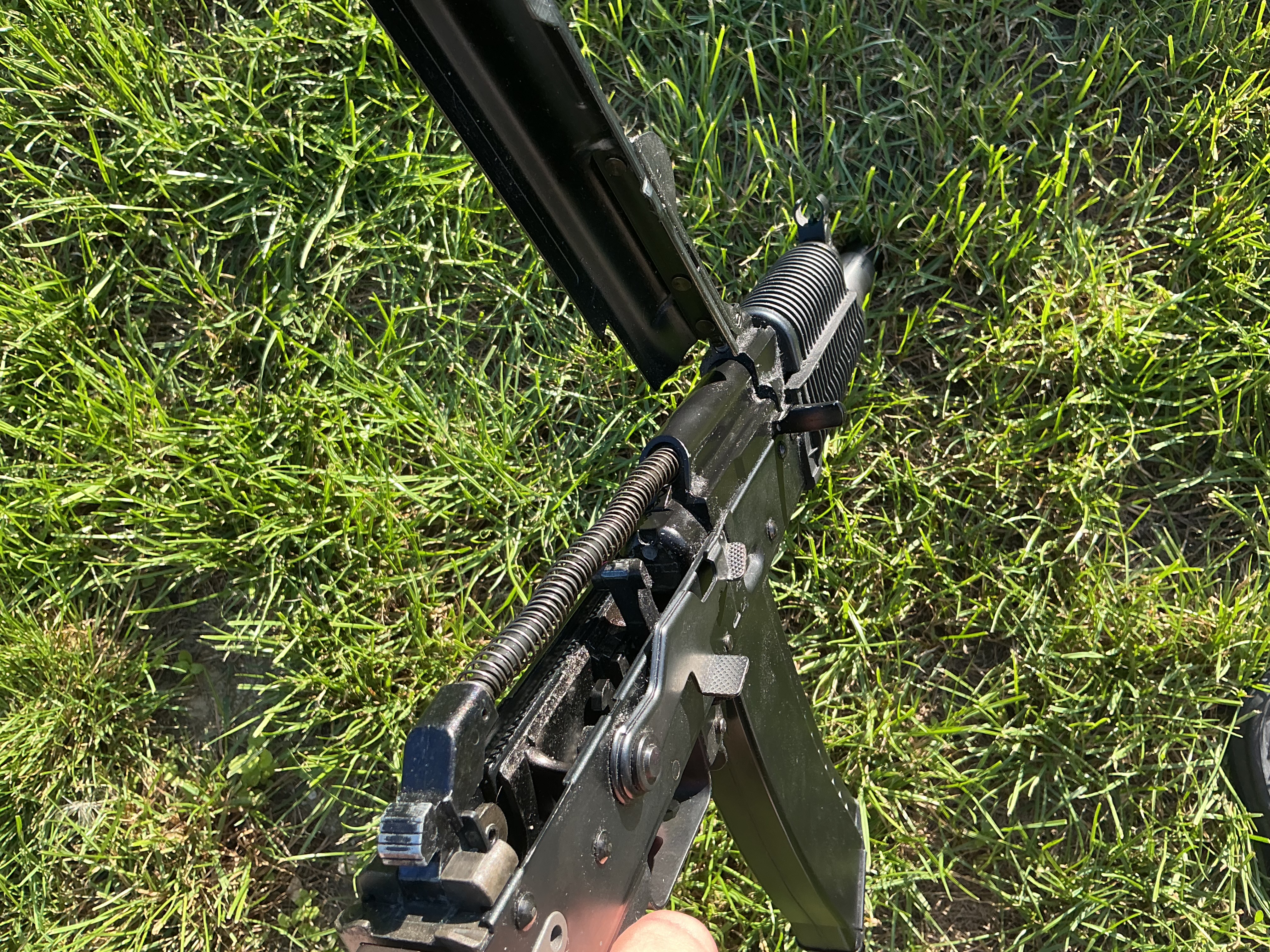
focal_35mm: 29
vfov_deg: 48.2
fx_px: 1064
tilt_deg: -83.4
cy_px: 476
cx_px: 635
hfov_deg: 61.7
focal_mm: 3
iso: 20
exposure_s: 1/191
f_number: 1.8
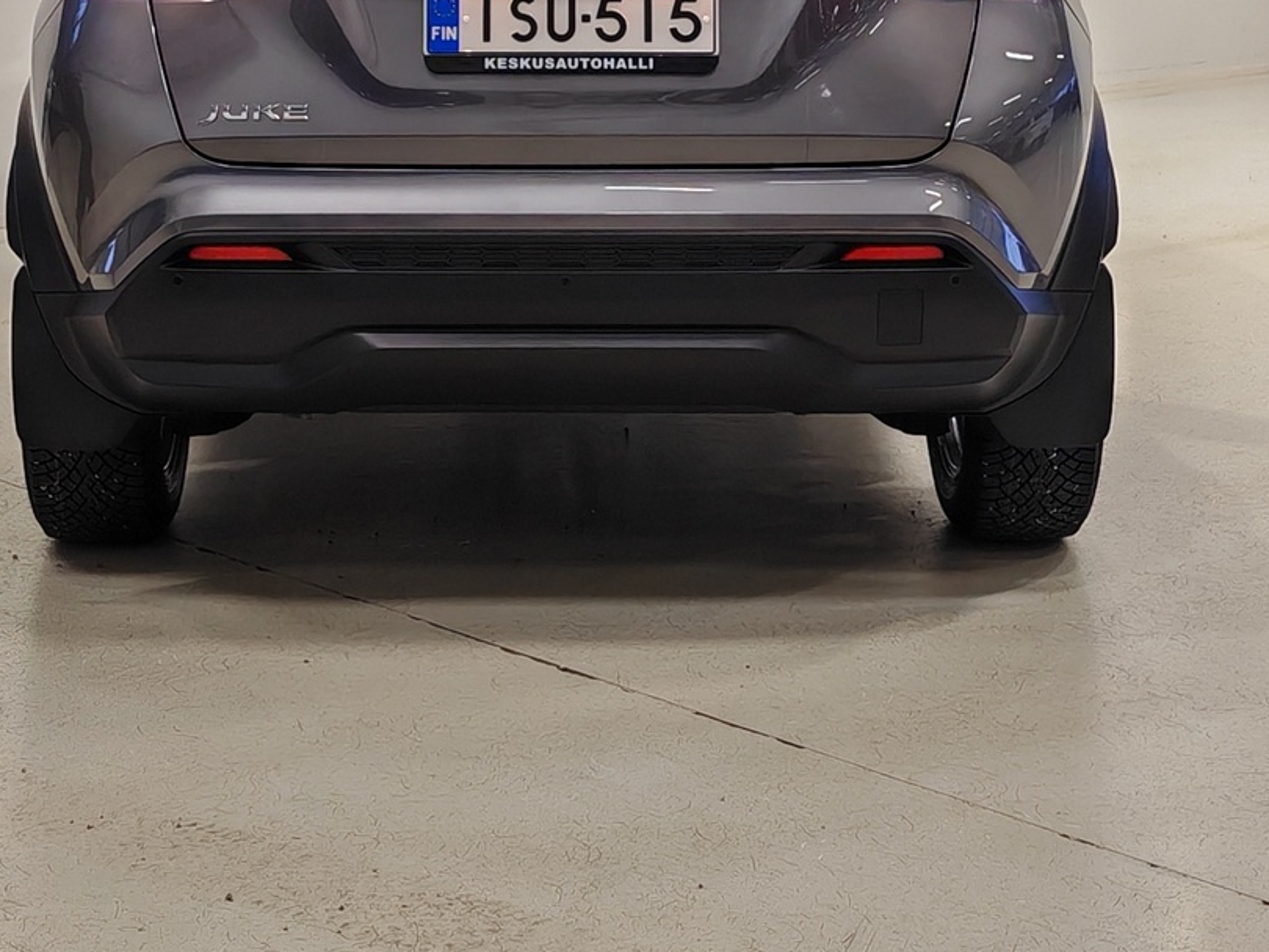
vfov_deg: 18.2
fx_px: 2934
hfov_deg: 24.4
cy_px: 125
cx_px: 531
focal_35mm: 80
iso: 200
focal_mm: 5.4
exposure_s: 1/240
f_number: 1.6
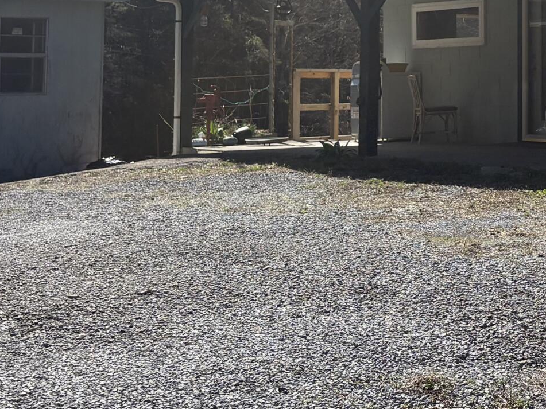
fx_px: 1293
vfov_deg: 17.6
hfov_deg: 22.9
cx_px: 543
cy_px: 8
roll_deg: +0.3
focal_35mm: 82
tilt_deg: +3.4
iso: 50
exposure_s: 1/8850
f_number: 1.6
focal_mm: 5.96
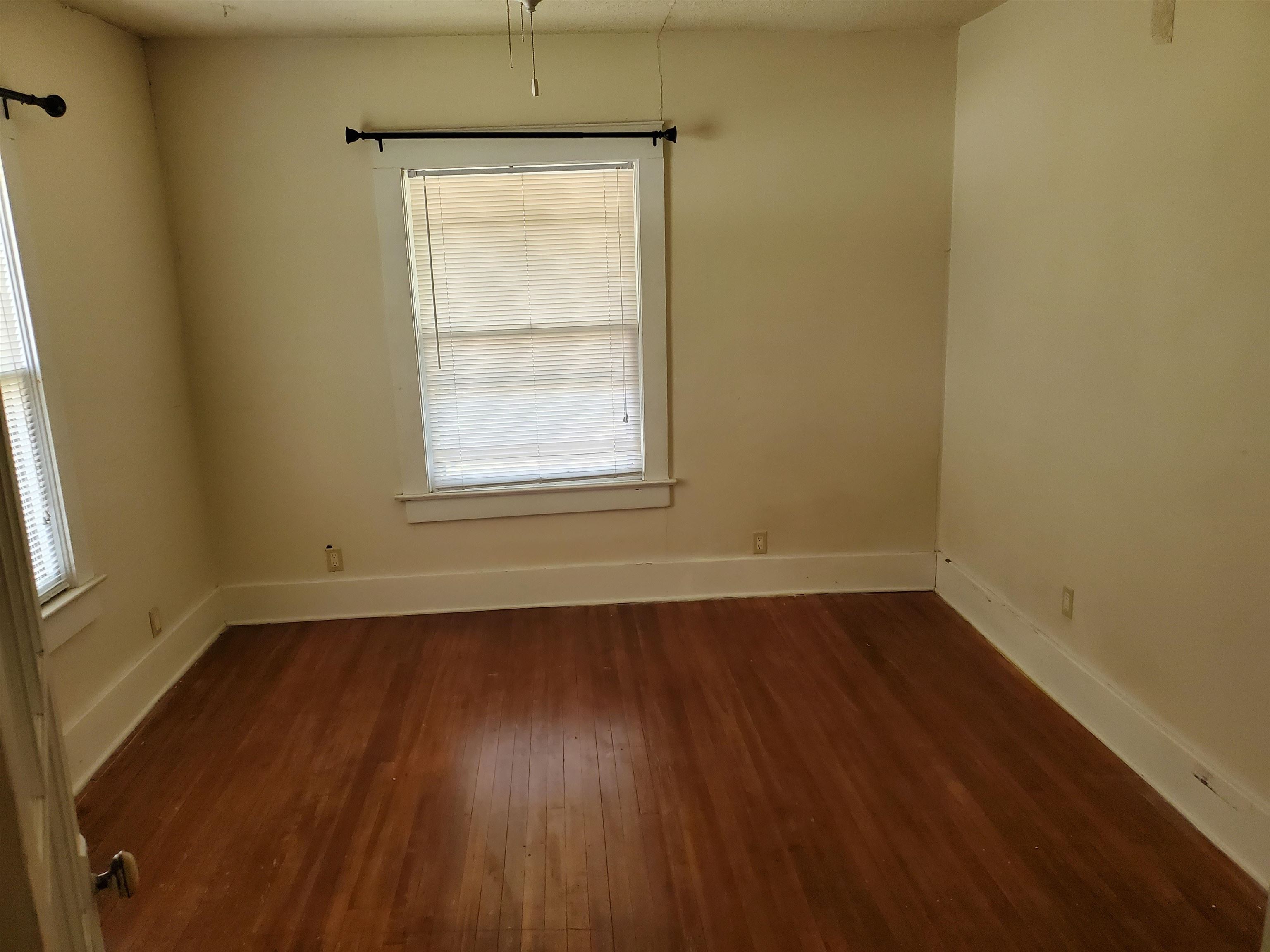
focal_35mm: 26
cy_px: 476
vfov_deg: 53.1
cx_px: 635
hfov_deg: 67.3
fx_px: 954
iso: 320
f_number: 1.5
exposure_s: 1/120
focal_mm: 4.3
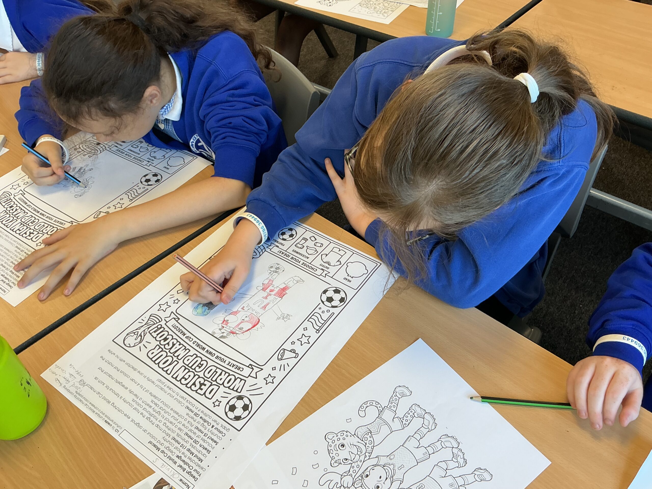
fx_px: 546
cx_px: 326
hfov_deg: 61.7
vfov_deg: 48.2
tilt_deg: -44.9
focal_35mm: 29
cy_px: 244
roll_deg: +1.5
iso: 32
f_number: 1.8
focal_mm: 3
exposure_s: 1/60
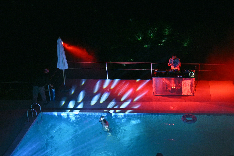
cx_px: 201
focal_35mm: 64
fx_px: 416
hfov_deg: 30.3
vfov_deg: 21.3
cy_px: 76
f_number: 2.8
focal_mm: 35
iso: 2000
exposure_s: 1/250
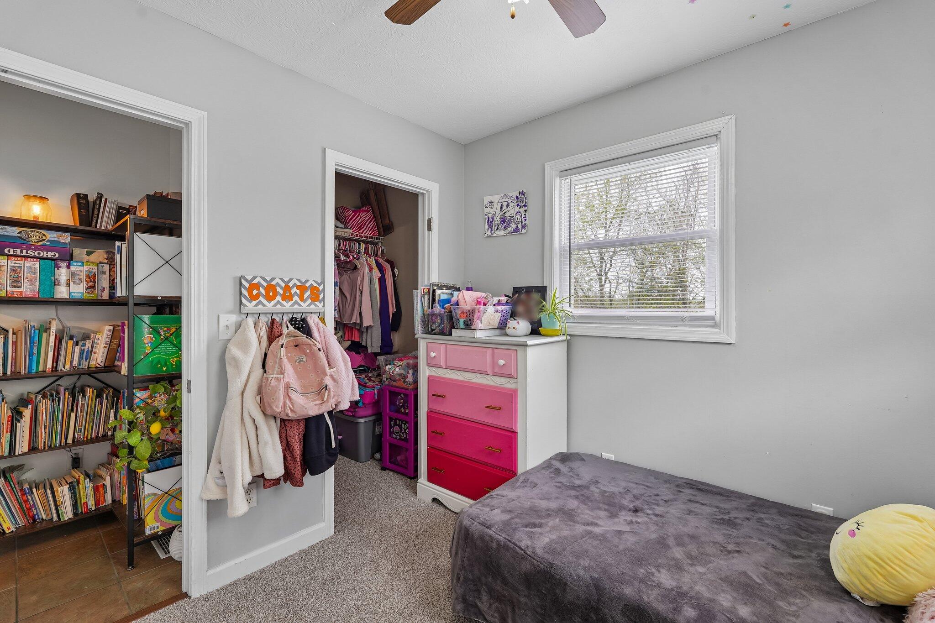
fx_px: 415
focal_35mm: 16
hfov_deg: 96.7
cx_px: 468
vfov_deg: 73.7
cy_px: 312
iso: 400
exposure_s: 1/20
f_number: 8
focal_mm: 16
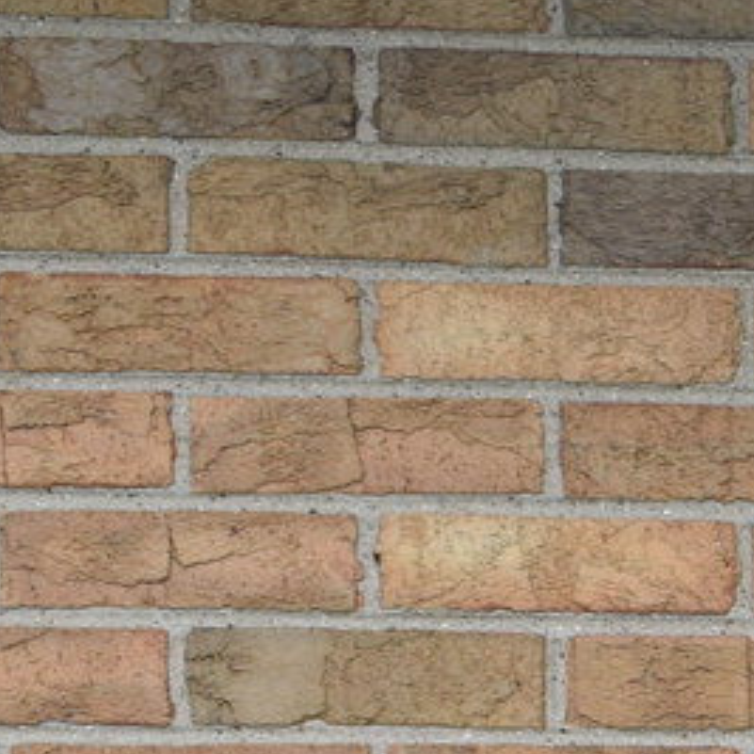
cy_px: 1172
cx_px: 1821
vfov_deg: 9.5
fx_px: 4376
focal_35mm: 178
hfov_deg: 8.9
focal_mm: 23
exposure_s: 1/200
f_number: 7.1
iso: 400
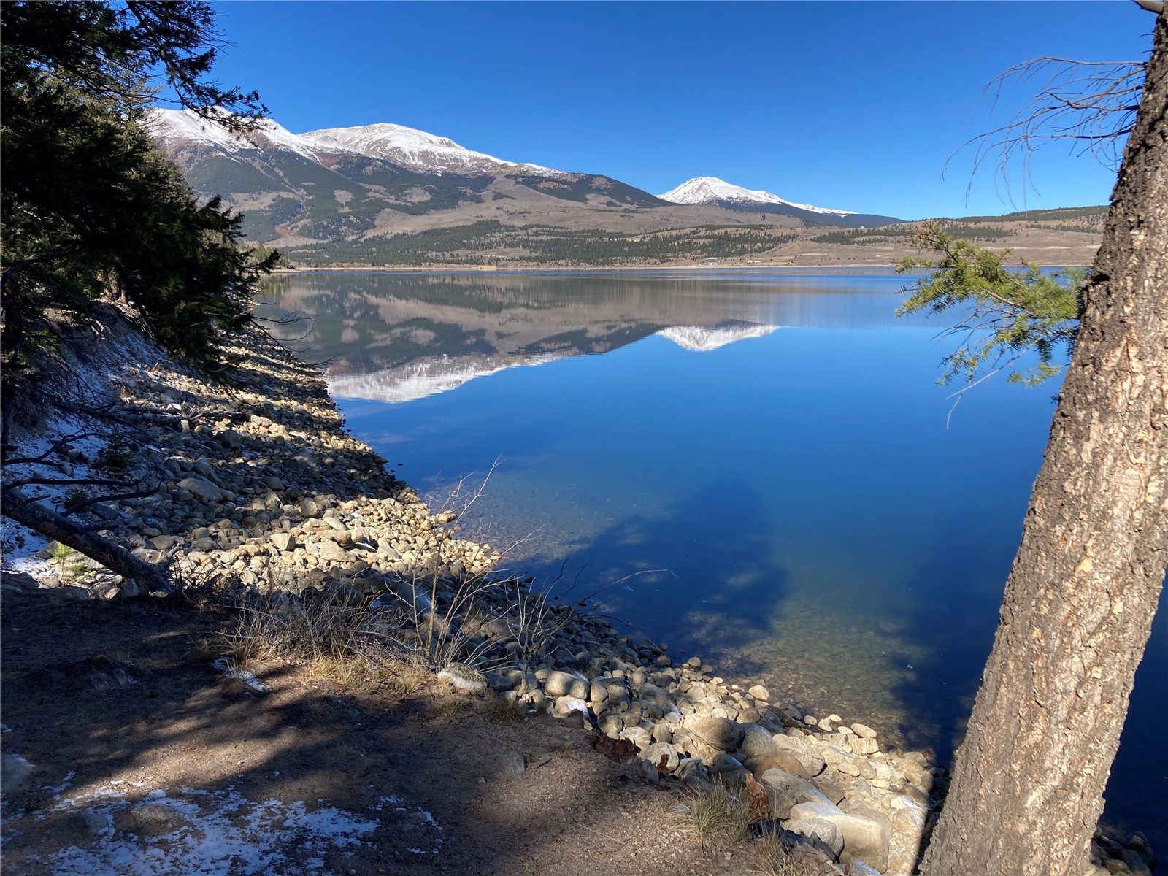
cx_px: 584
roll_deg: +0.3
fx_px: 945
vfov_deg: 49.7
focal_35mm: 28
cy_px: 438
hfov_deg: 63.4
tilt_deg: -10.4
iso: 20
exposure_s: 1/1499
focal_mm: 3.99
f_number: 1.8
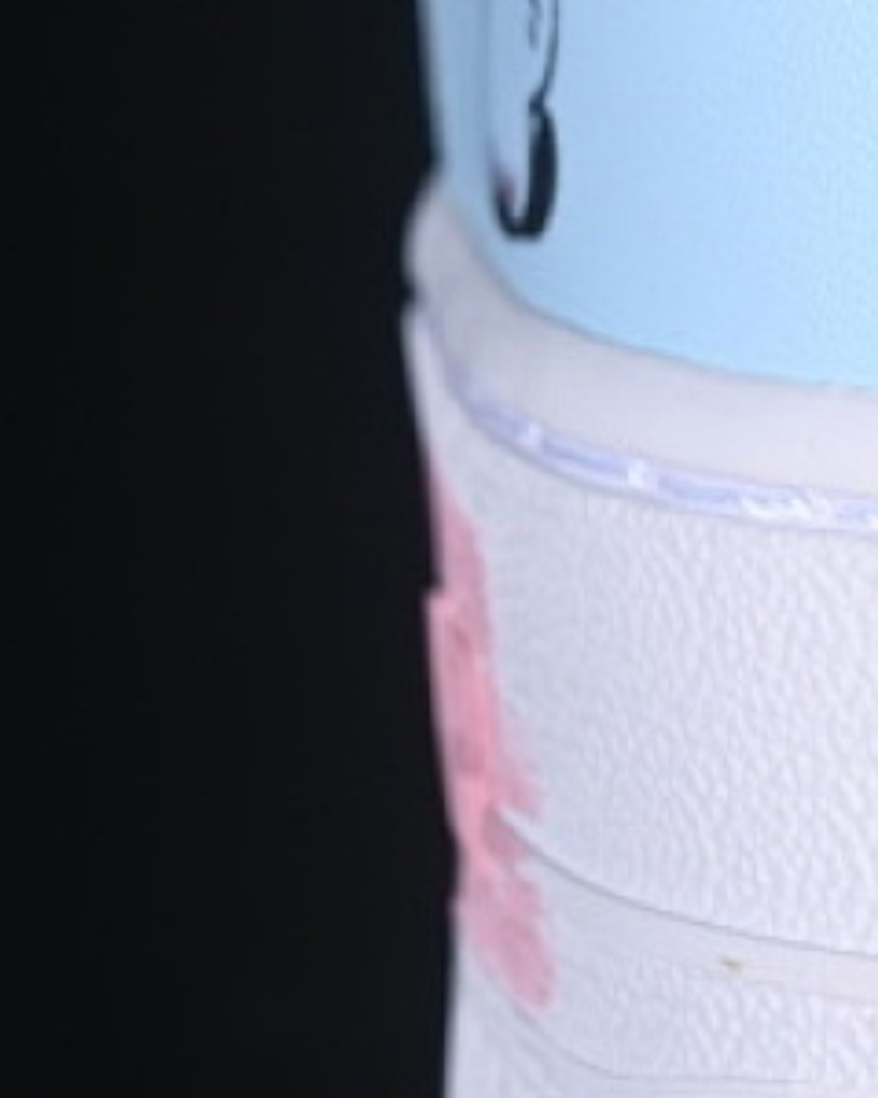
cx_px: 1323
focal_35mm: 254
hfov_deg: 6.0
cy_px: -143
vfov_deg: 7.6
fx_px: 8255
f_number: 7.1
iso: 160
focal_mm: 50
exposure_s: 1/80
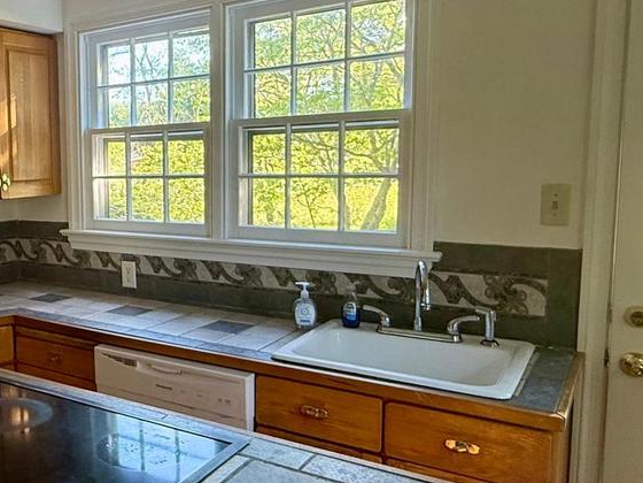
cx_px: 100
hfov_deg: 47.6
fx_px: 669
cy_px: 235
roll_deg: +1.5
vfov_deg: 39.7
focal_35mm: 36
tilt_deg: -5.5
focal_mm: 2.22
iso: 250
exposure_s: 1/99
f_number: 2.2
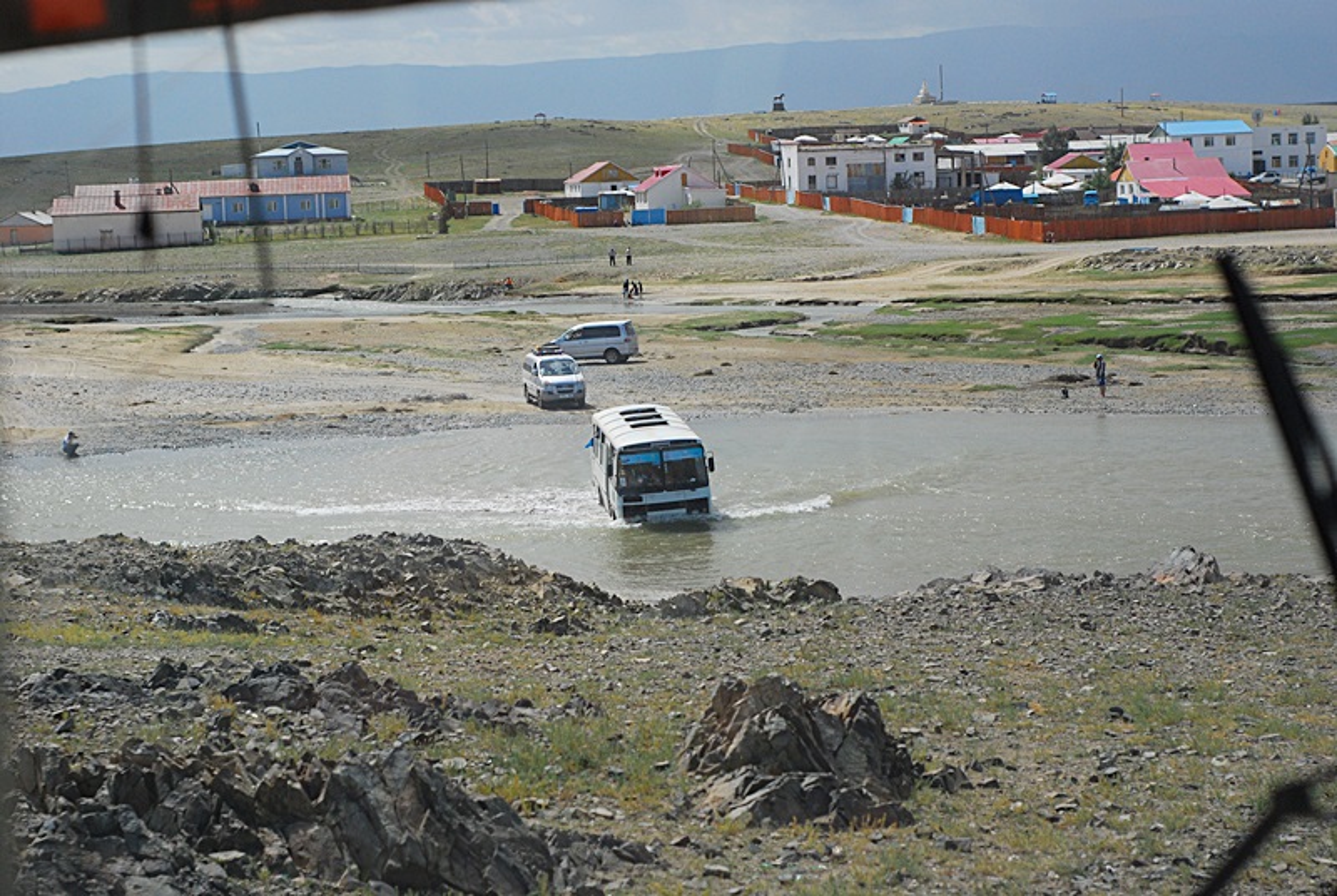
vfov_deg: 18.2
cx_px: 668
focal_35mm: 75
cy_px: 448
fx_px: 2789
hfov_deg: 27.0
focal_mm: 50
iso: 400
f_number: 5.6
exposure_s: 1/2500
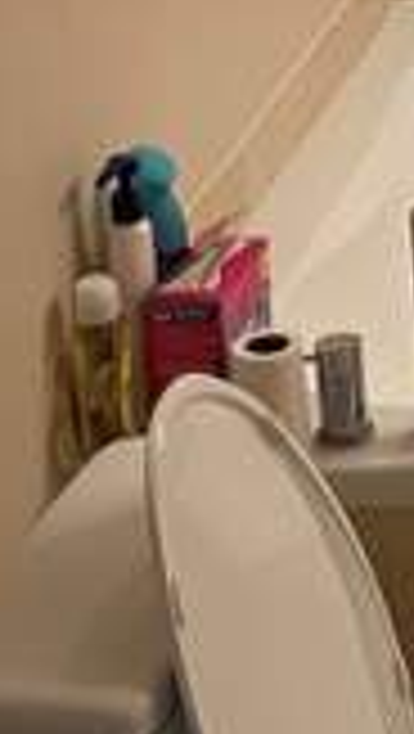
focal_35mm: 107
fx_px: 2083
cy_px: -185
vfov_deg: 18.7
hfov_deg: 10.4
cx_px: 850
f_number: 1.6
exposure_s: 1/60
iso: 160
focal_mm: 5.1
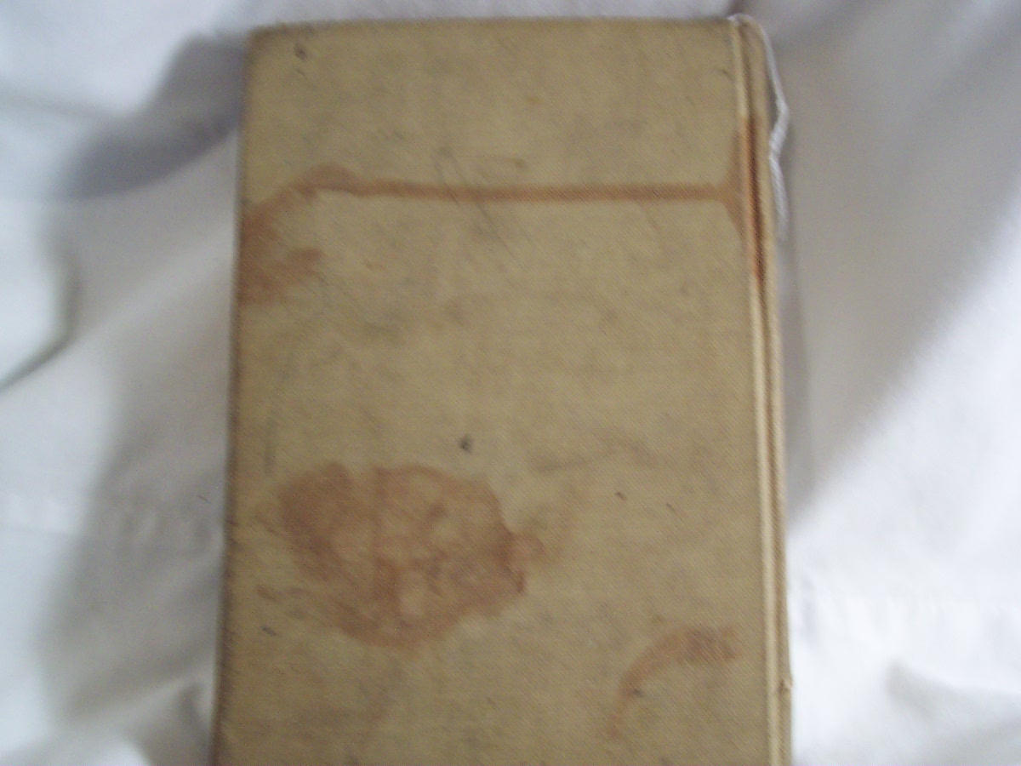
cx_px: 510
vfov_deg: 38.7
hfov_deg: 50.1
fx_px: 1091
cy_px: 383
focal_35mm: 37
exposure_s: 1/30
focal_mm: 5.6
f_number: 2.8
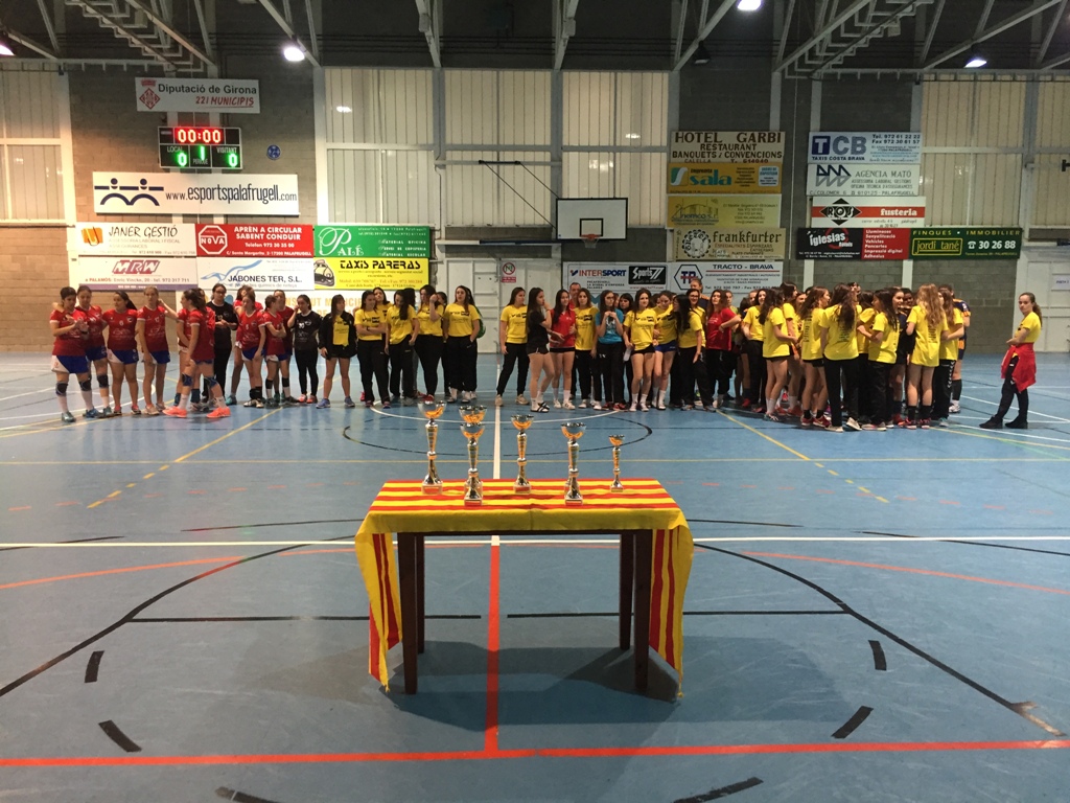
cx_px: 535
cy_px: 402
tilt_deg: -6.3
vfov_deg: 48.2
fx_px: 896
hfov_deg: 61.7
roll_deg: -0.6
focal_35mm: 29
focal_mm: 4.15
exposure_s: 1/33
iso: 160
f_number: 2.2
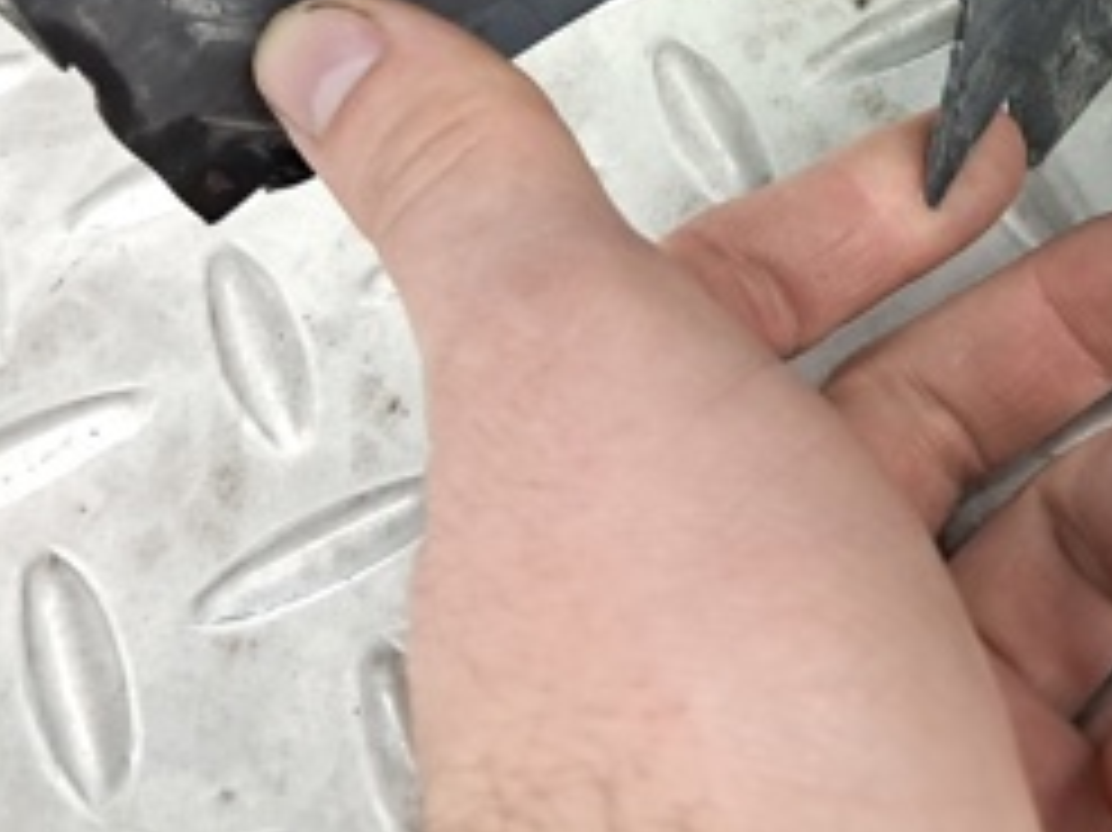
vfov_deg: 19.5
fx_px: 2248
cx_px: 945
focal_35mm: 70
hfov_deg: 27.1
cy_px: -214
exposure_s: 1/50
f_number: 1.8
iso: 320
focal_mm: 4
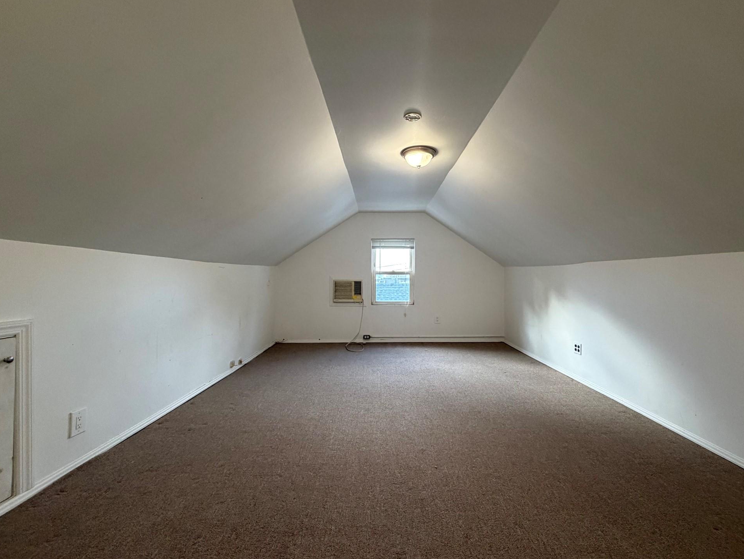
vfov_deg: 81.8
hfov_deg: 98.0
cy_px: 281
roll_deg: +0.8
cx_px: 394
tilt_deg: +0.2
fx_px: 322
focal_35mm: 15
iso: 320
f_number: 2.2
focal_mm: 2.22
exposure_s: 1/60
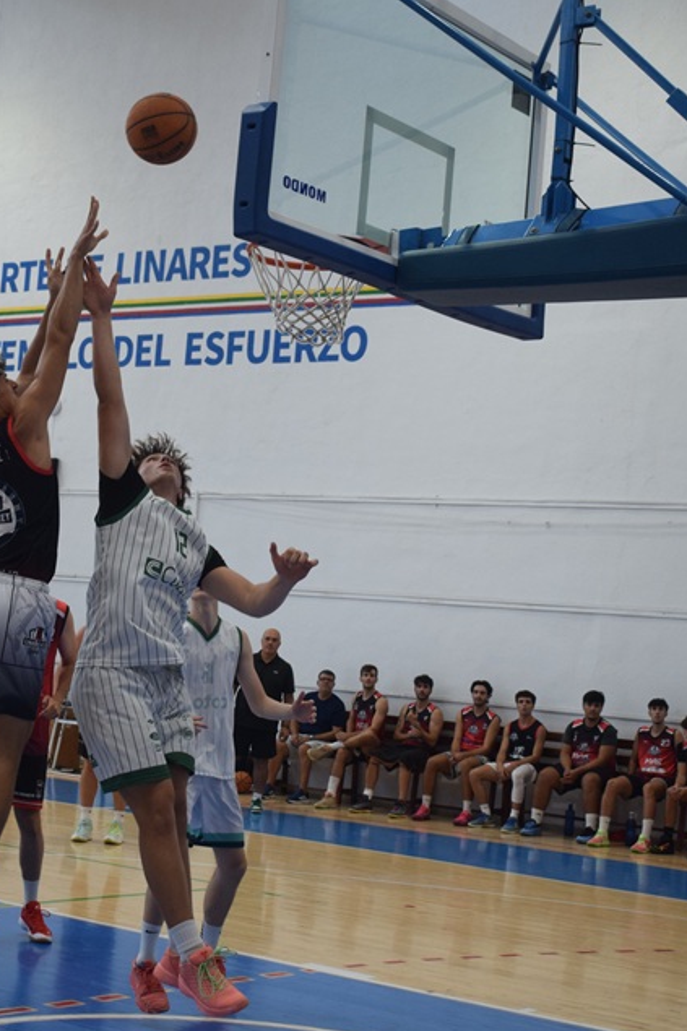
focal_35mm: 66
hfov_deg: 20.6
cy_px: 518
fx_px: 1883
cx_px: 239
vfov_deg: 30.6
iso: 900
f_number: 4.2
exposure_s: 1/500
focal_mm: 29
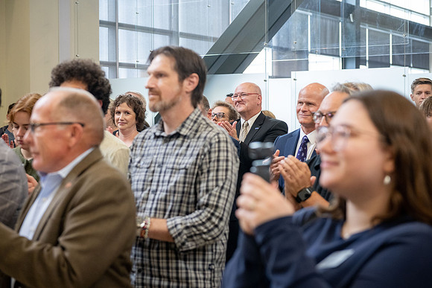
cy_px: 144
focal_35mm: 66
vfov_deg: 20.6
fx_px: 792
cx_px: 216
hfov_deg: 30.5
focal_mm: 66
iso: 2500
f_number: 4
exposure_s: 1/320
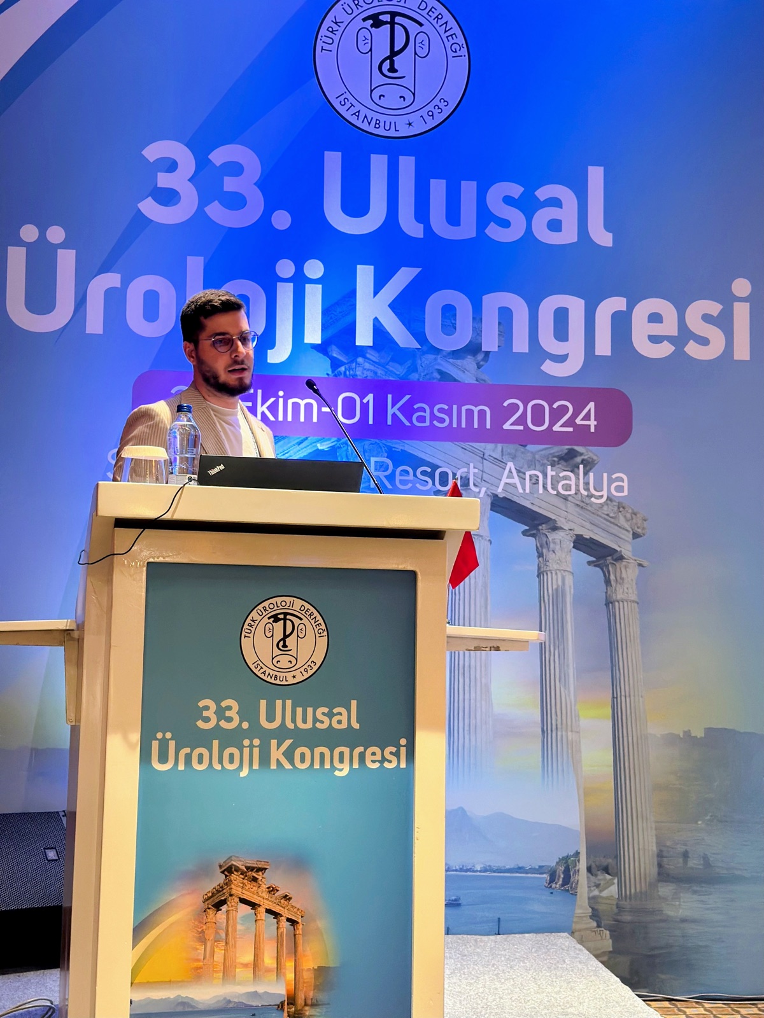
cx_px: 382
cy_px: 509
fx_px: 1413
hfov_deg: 30.3
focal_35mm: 48
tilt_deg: +6.3
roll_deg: -1.3
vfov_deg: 39.7
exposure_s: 1/50
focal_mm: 6.86
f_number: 1.78
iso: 160
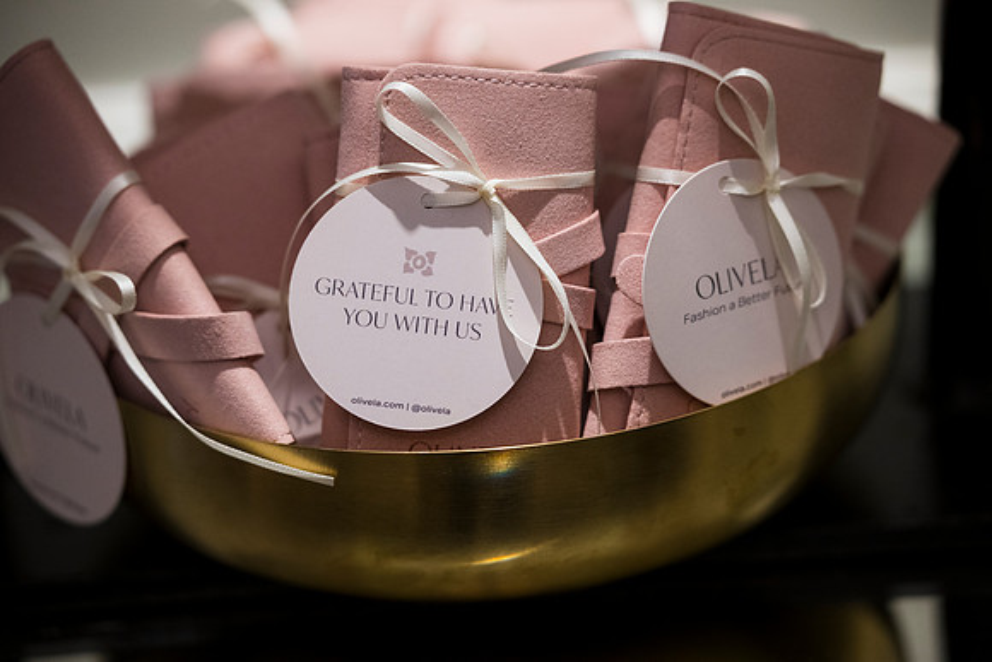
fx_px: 3197
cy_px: 331
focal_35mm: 116
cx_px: 496
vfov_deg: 11.8
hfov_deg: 17.6
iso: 1400
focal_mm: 116
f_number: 3.2
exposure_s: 1/160
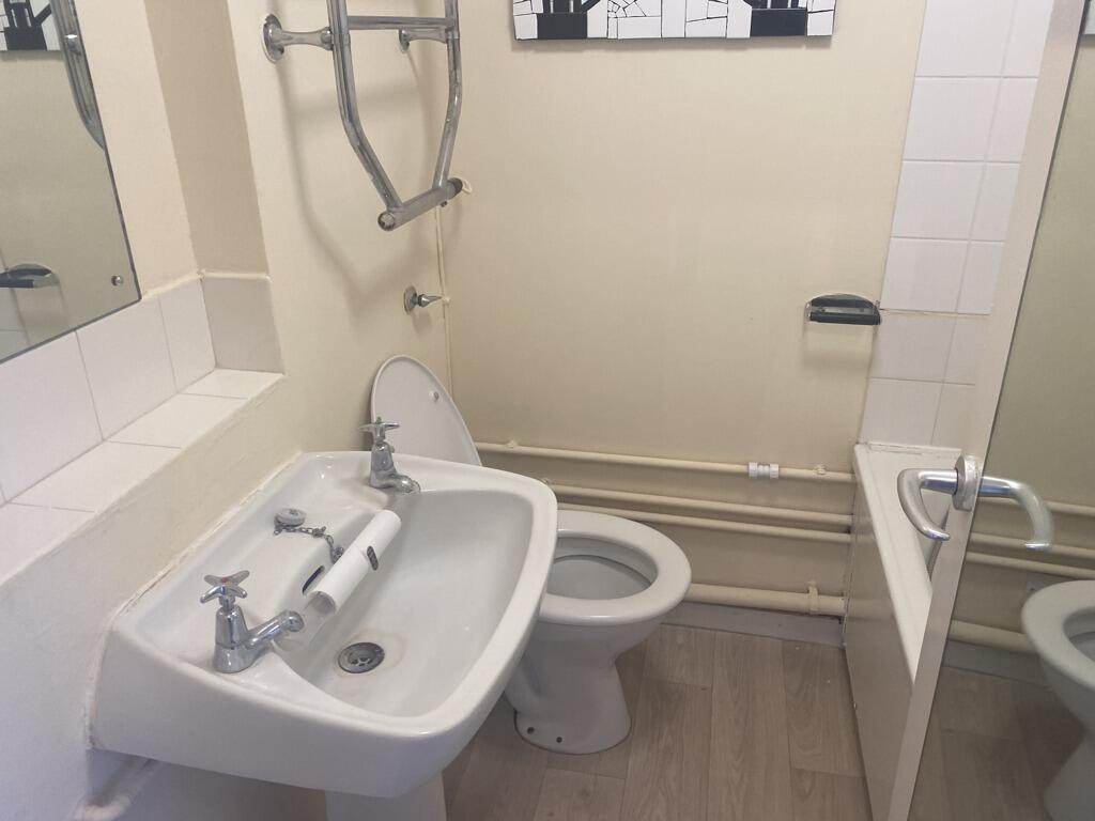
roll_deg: +0.1
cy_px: 410
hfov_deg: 67.3
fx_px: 822
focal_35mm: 26
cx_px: 548
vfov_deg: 53.1
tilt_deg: -25.5
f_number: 1.8
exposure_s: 1/100
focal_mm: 4.25
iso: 125
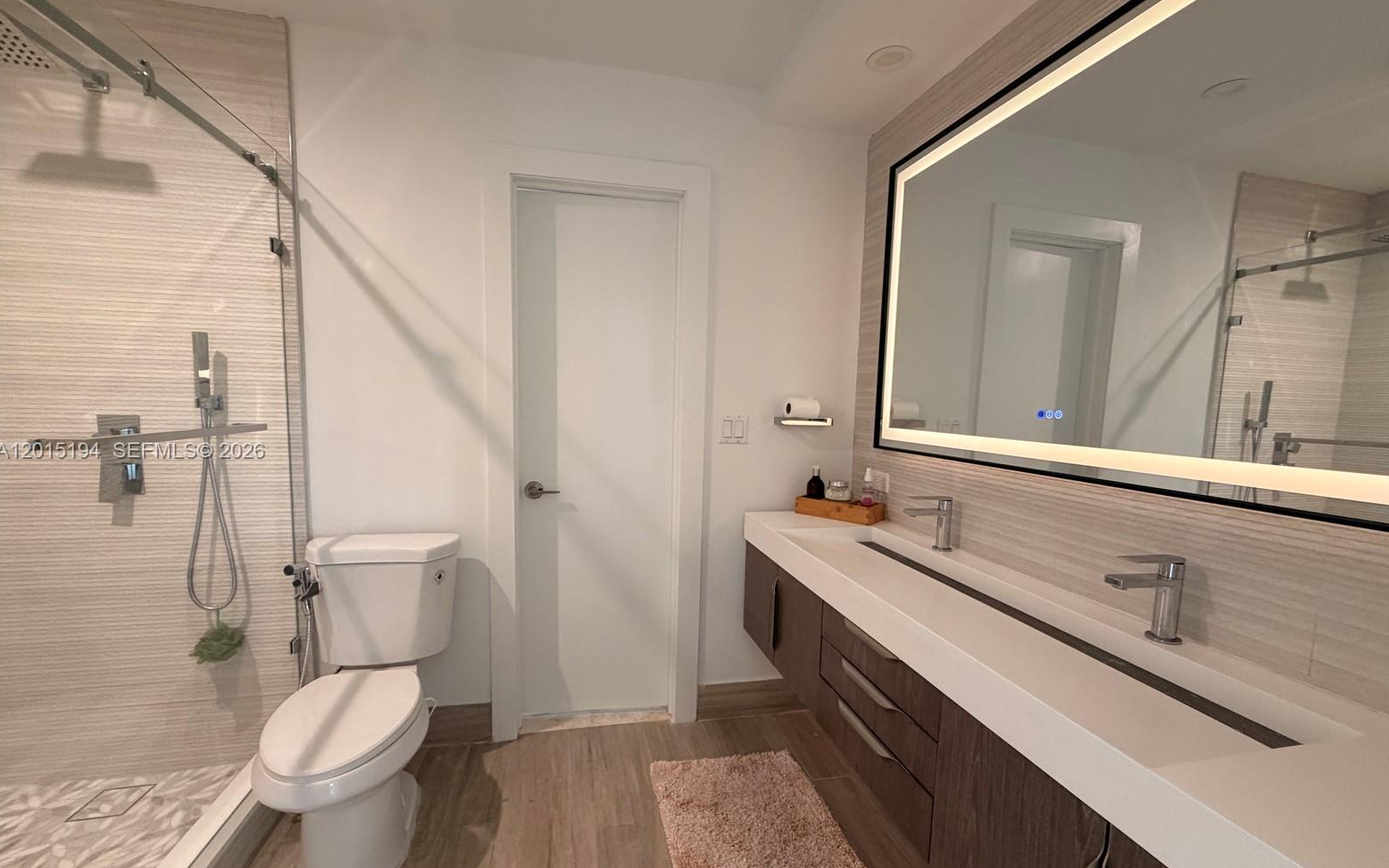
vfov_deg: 74.7
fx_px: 568
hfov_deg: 101.5
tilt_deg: -6.1
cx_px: 693
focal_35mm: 15
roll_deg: -0.7
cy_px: 452
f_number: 2.2
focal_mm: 2.22
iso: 320
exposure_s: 1/61
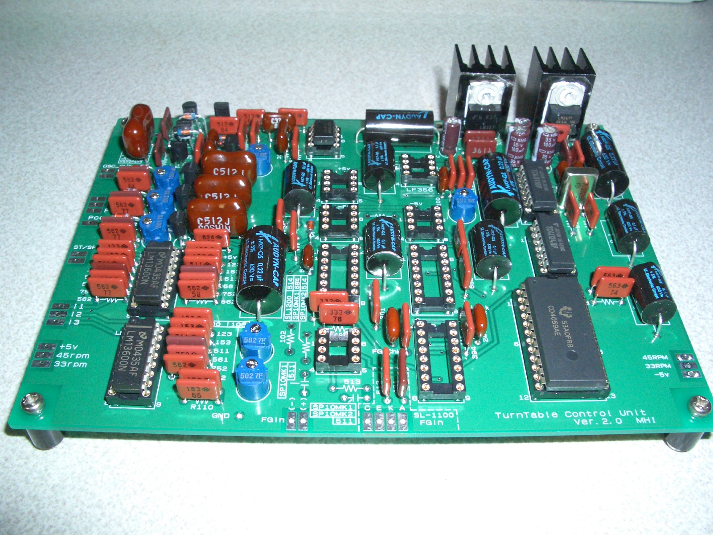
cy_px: 268
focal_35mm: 35
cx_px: 356
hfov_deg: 52.6
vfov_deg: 40.7
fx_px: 721
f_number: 4.3
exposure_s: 1/60
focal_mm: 5.8
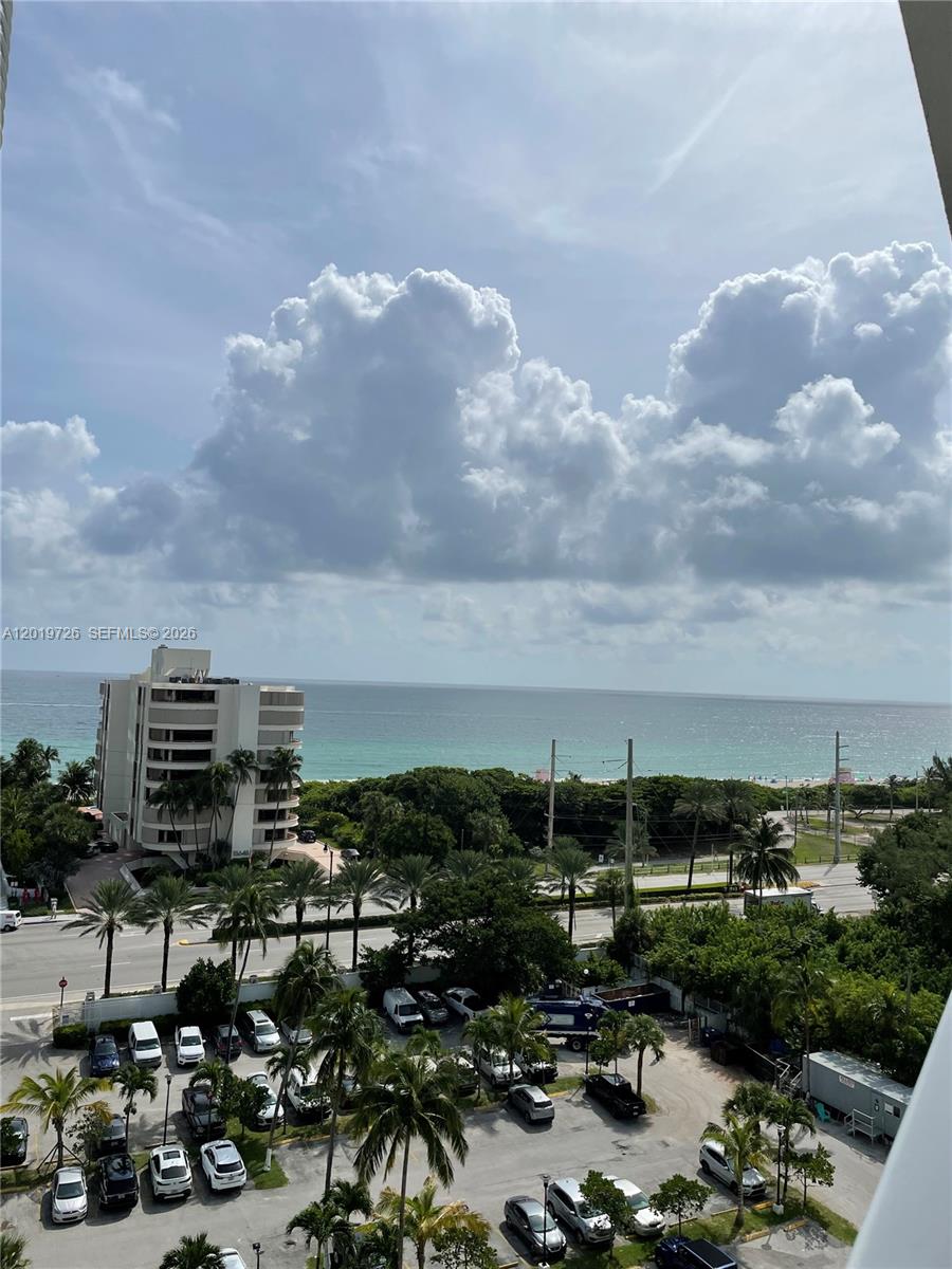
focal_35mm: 26
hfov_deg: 53.1
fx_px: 953
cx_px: 476
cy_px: 634
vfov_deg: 67.3
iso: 32
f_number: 1.6
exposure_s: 1/11905
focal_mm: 4.2
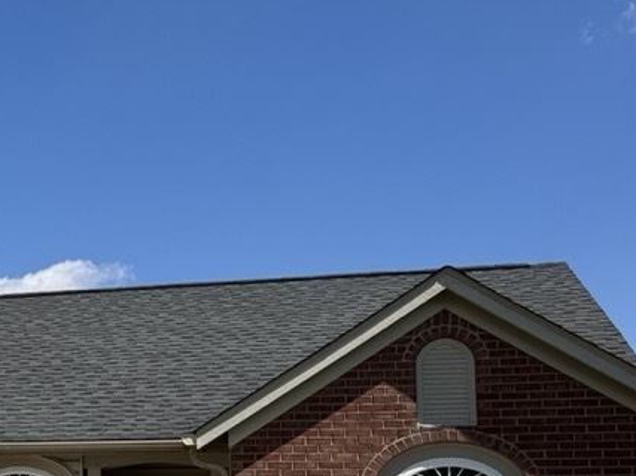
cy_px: 445
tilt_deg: +5.5
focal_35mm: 72
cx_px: -197
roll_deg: -0.4
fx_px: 1322
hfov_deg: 23.7
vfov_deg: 20.0
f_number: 1.78
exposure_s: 1/5814
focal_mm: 6.76
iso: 80
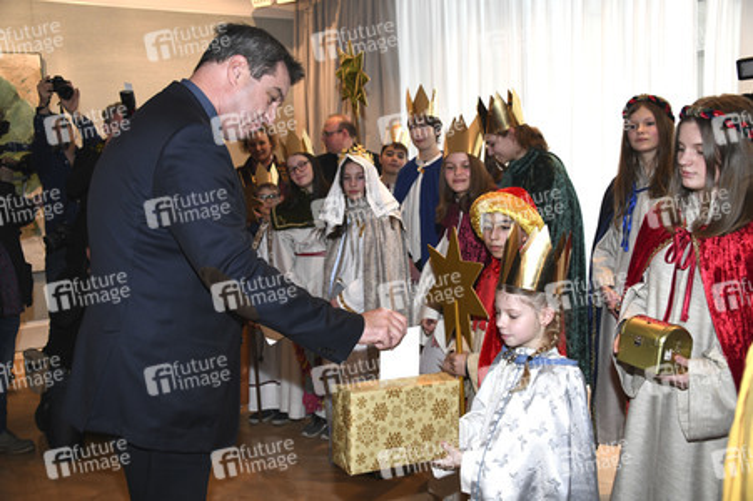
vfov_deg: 38.8
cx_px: 376
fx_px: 711
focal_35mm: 34
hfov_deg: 55.8
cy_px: 250
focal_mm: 34
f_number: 6.3
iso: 2000
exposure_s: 1/160
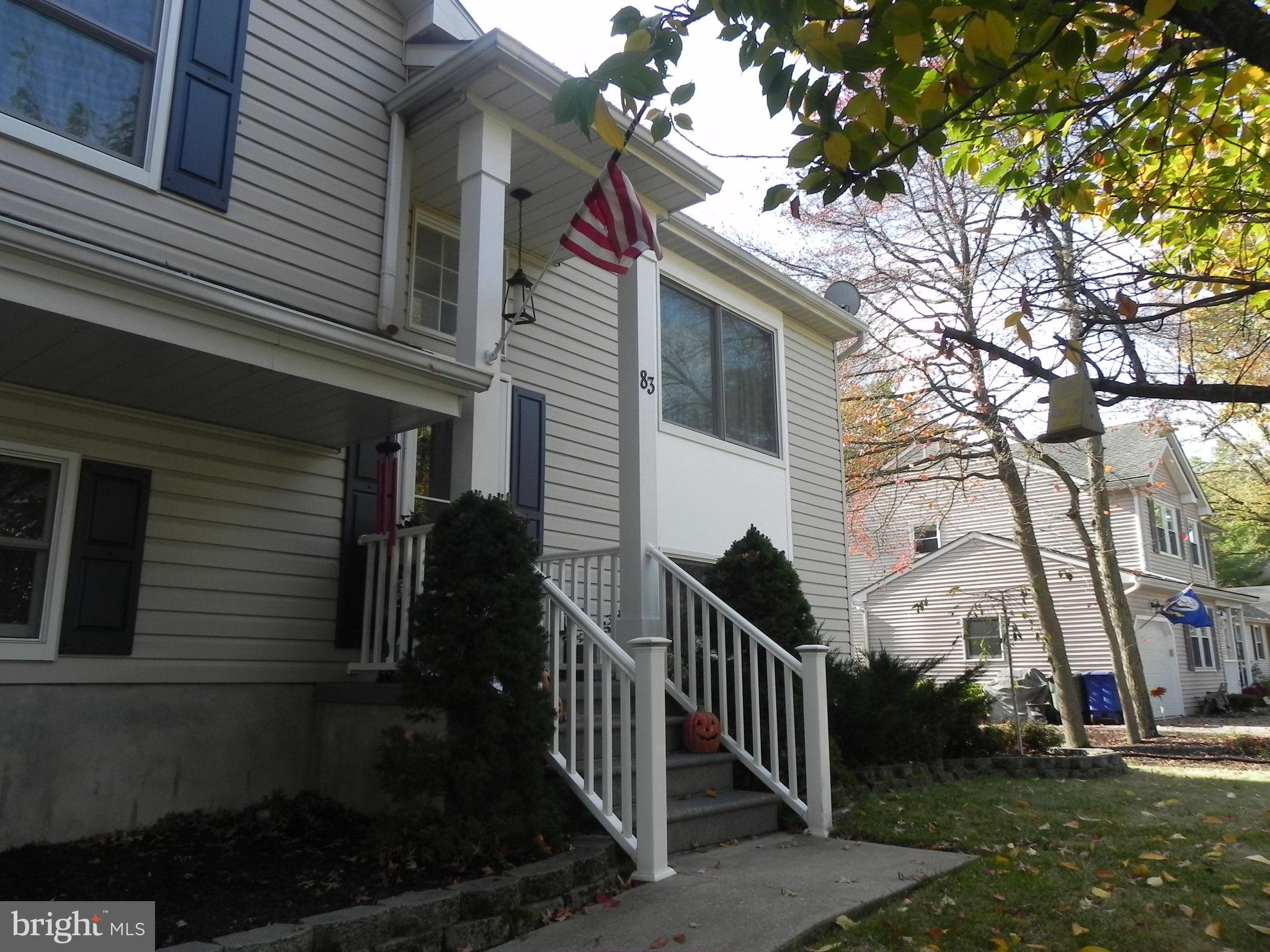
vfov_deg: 53.1
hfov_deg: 67.3
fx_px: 954
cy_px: 476
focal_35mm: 26
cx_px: 635
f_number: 5
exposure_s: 1/171
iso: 160
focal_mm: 4.6
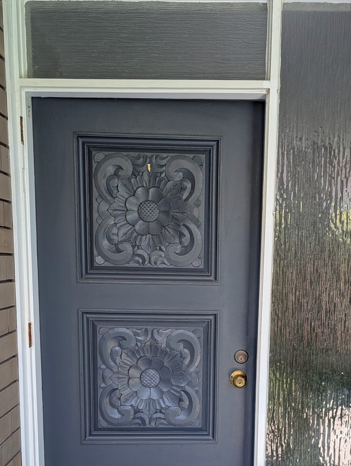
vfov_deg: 43.1
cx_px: 205
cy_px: 358
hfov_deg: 34.4
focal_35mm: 42
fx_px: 566
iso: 32
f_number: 1.68
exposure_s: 1/69.3
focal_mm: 6.9
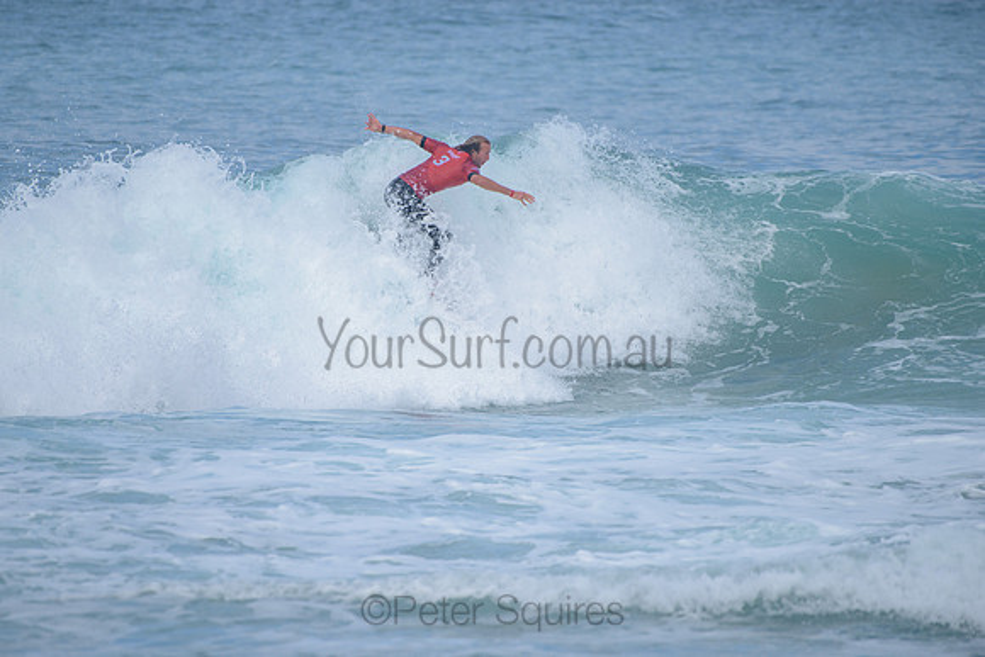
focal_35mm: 552
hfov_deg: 3.7
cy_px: 308
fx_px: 15094
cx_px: 455
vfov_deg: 2.5
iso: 320
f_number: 5.6
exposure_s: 1/2000
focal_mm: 500
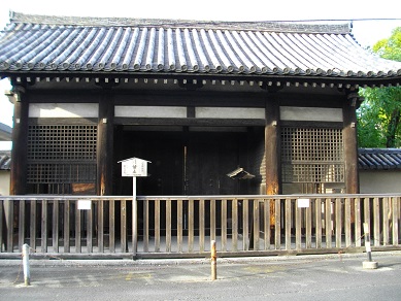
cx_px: 200
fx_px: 371
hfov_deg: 56.8
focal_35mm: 32
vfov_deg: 44.2
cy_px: 150
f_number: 2.9
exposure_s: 1/125
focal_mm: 5.7
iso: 170
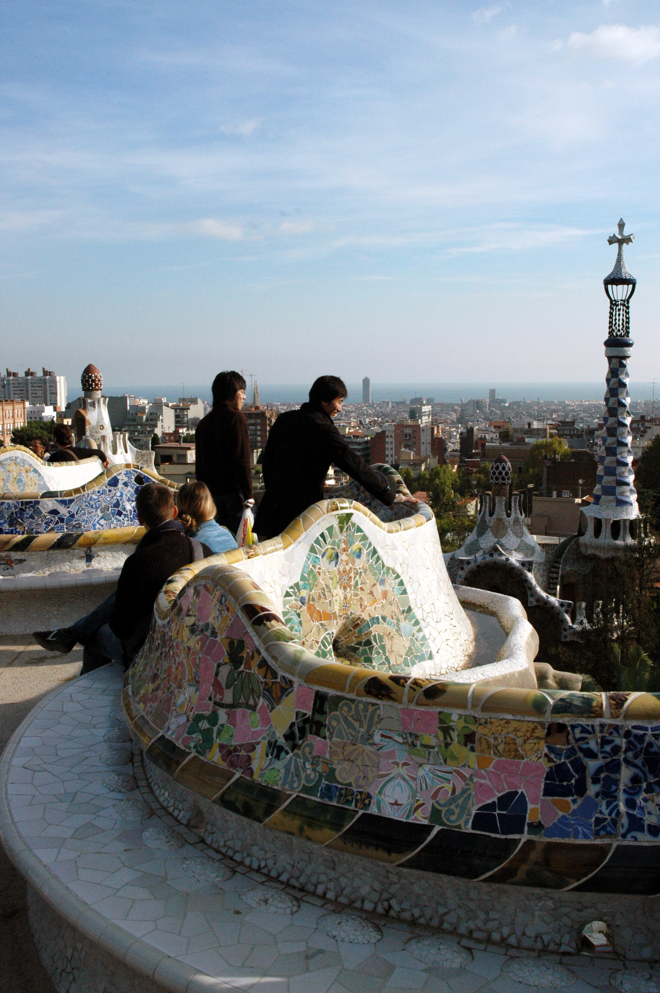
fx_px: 992
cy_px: 496
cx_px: 330
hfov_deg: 36.8
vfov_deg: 53.2
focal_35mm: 36
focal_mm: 24
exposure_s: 1/800
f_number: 14
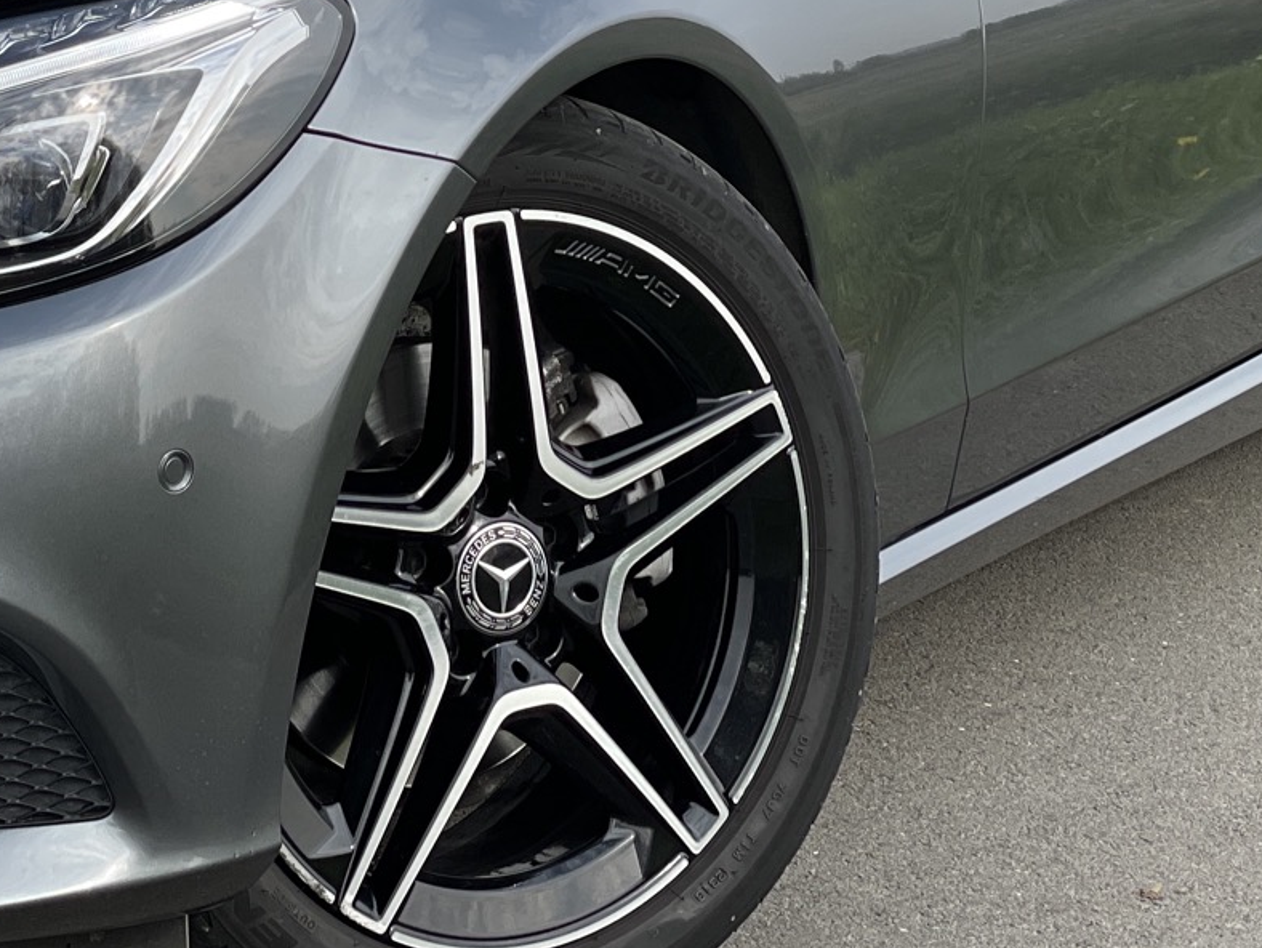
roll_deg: -3.2
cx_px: 471
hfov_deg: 29.3
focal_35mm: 66
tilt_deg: -4.3
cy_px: 452
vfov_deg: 22.3
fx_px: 2408
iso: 25
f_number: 2
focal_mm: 6
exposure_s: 1/922
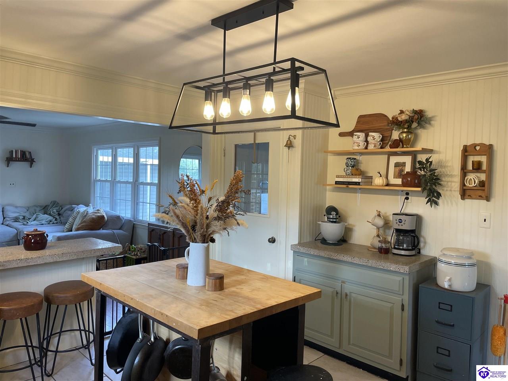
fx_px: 382
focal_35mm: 26
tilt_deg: -1.8
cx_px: 254
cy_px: 190
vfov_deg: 53.1
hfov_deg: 67.3
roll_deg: -1.2
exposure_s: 1/60
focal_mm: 4.2
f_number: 1.6
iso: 80
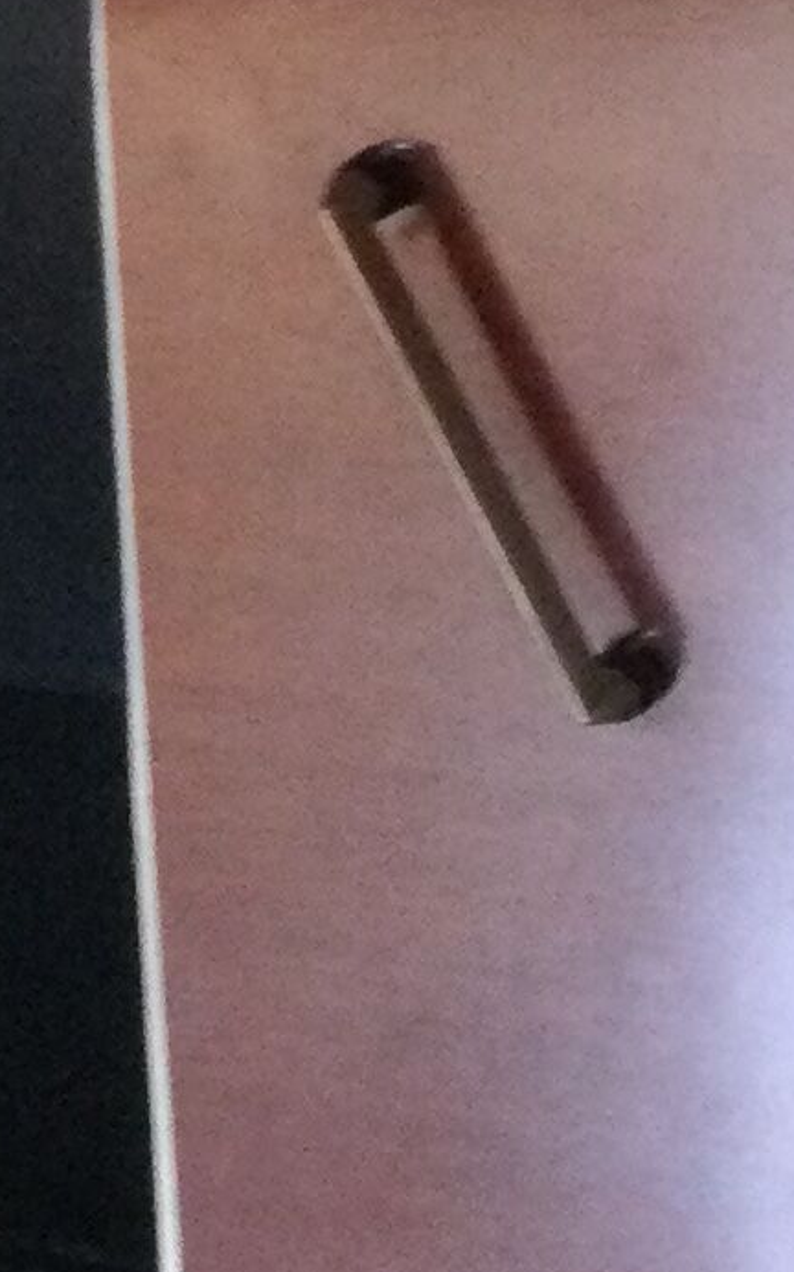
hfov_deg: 7.9
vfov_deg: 13.1
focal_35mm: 155
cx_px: -1064
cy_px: -347
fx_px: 5371
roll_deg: +3.6
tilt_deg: -3.2
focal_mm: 3.3
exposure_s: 1/33
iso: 160
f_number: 2.4
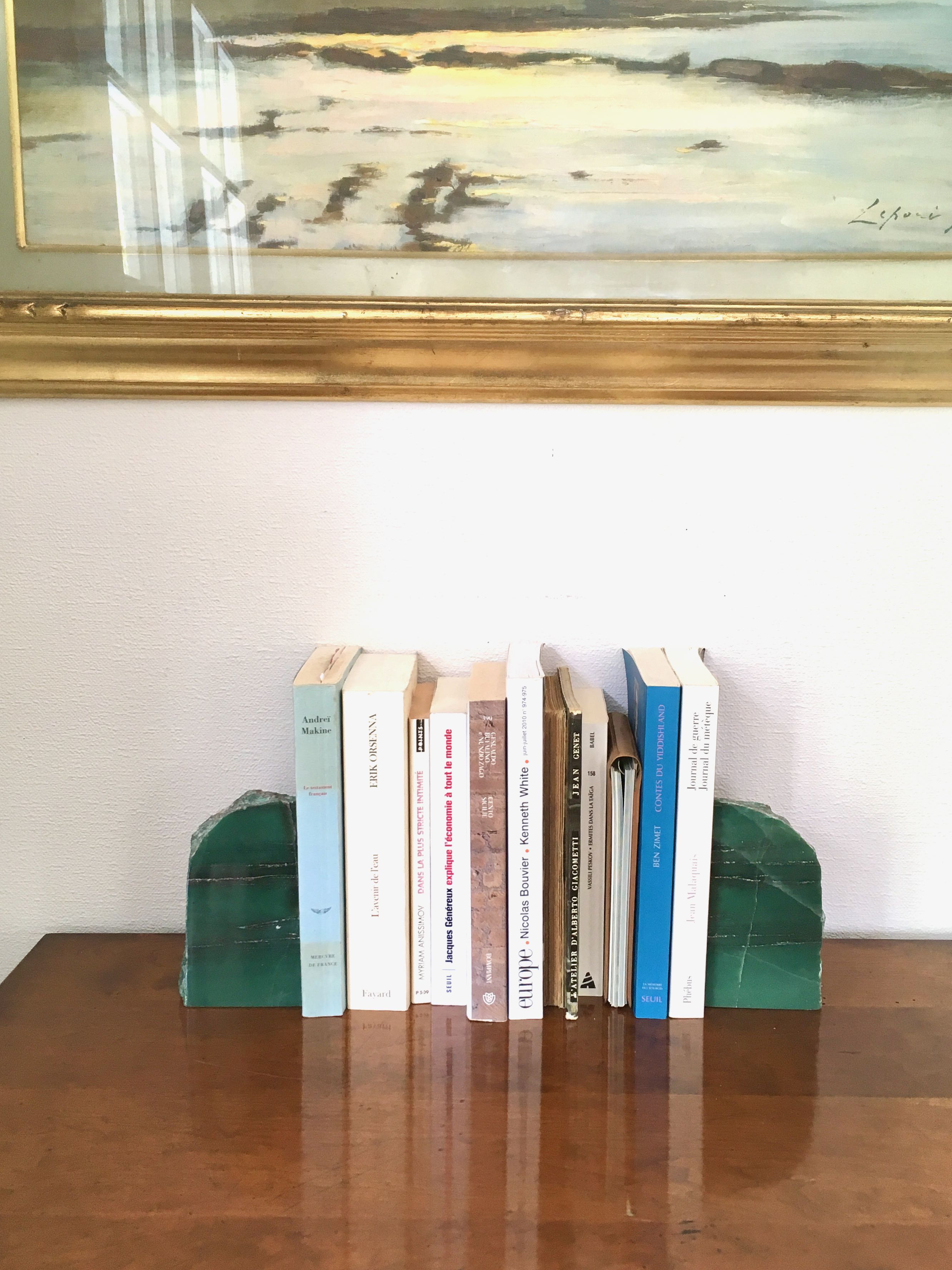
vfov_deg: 55.4
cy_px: 622
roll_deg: -0.2
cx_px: 472
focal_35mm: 33
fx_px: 1210
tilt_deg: -10.3
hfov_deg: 42.9
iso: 64
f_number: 2.2
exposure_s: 1/33
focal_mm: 4.15
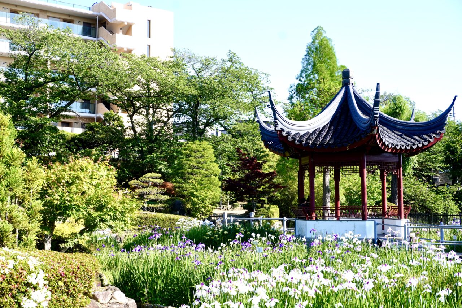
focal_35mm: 50
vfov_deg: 27.2
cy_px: 154
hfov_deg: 40.0
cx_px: 231
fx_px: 635
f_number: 9
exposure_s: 1/100
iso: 100
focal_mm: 33
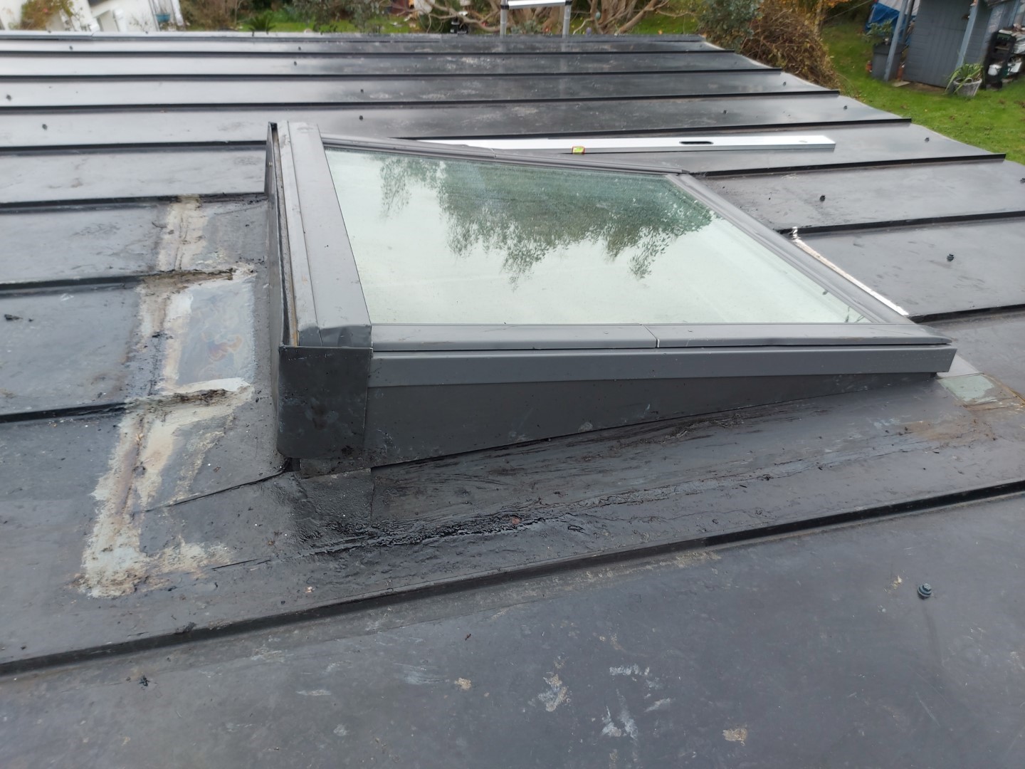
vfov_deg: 56.8
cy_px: 384
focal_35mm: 24
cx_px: 512
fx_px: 711
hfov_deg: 71.6
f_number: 1.8
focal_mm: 5.23
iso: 32
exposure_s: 1/60
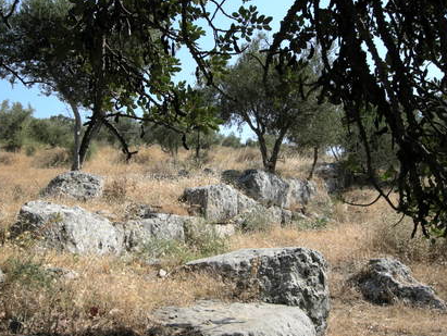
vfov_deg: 34.4
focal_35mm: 42
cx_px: 213
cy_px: 174
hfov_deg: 44.7
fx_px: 543
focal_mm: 7.5
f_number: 5.4
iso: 64
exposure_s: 1/214
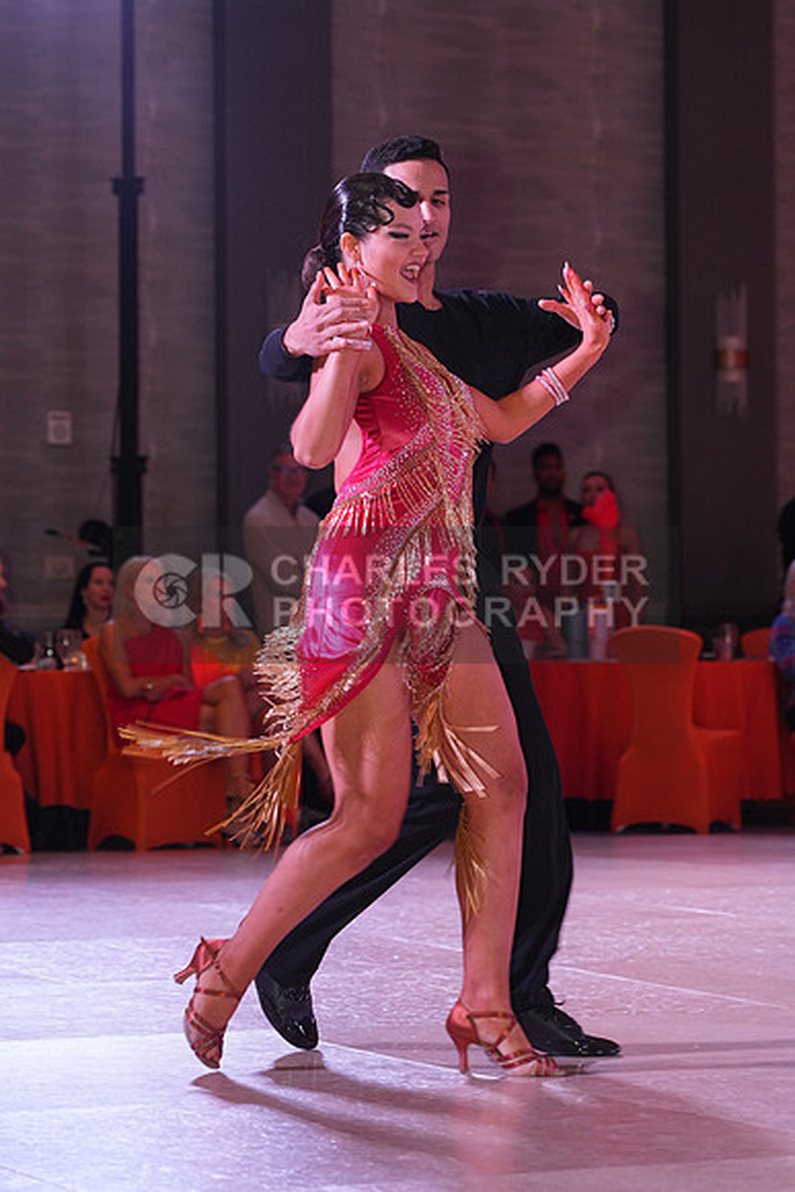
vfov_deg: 17.6
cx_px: 398
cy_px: 596
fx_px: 3840
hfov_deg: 11.8
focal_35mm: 116
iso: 2000
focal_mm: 116
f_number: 5.6
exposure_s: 1/200
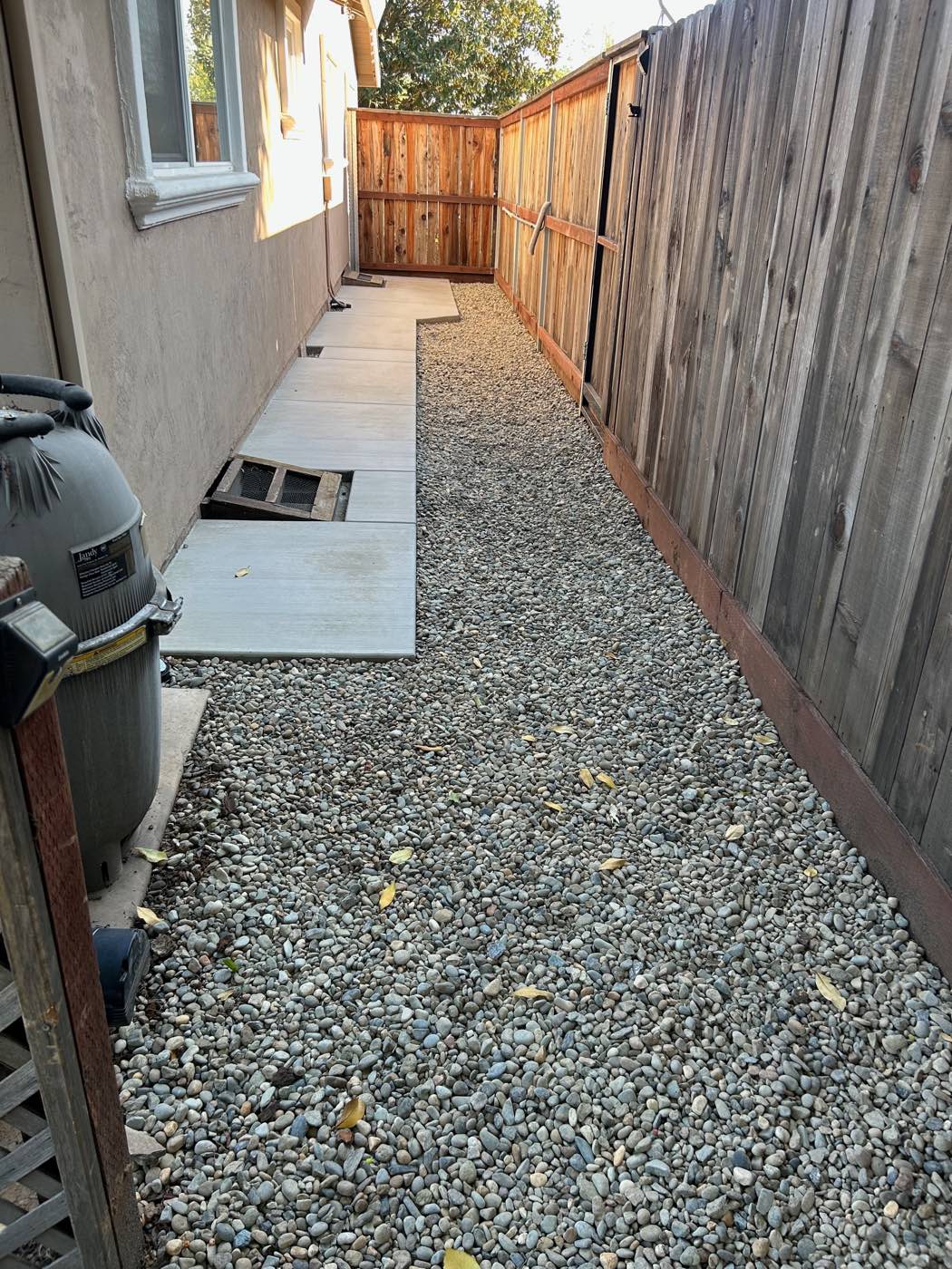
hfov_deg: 53.1
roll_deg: -2.9
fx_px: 953
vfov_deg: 67.3
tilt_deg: -26.3
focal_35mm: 26
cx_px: 476
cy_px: 634
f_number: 1.5
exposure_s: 1/173
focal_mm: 5.7
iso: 40
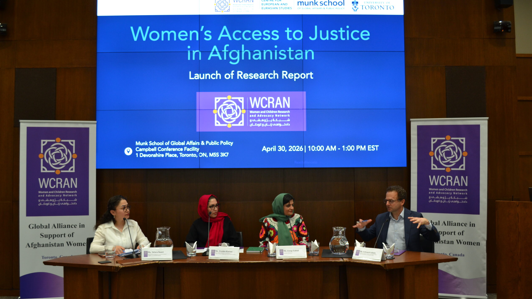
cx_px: 264
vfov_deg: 33.7
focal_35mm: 35
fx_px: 494
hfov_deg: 56.6
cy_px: 152
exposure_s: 1/40
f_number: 3.8
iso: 400
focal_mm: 22
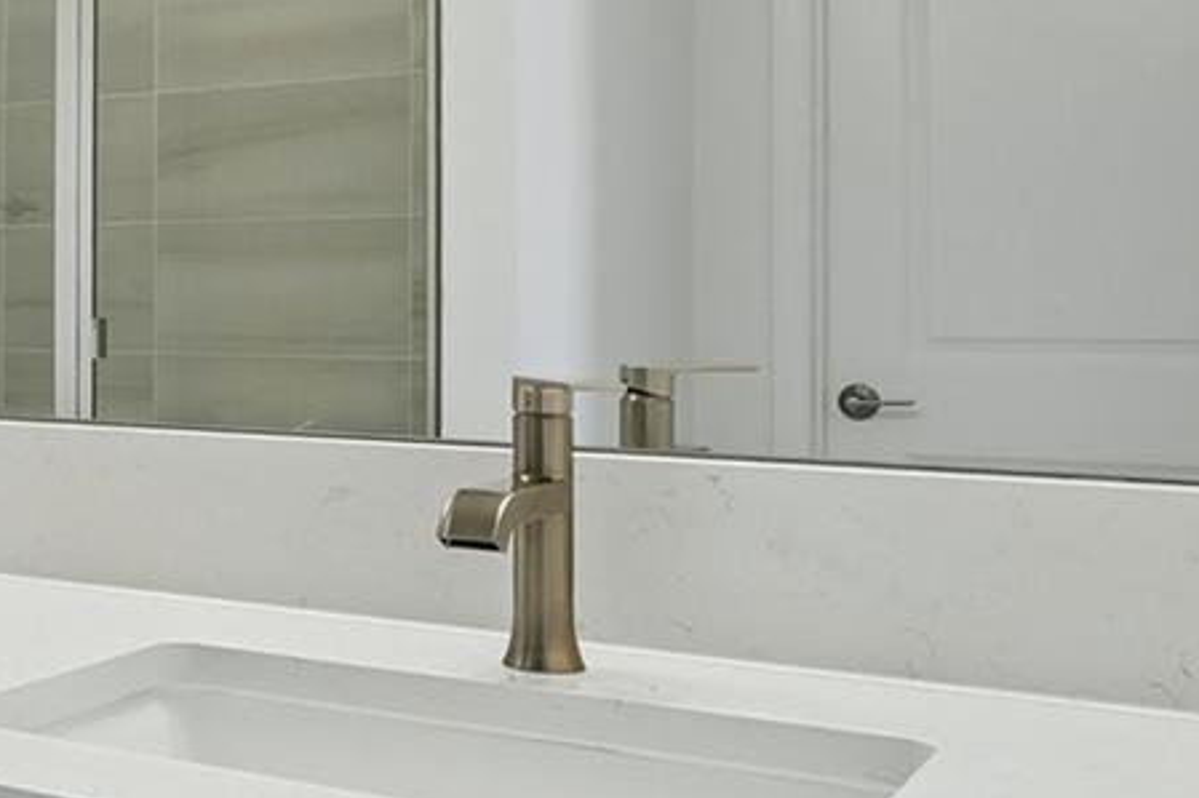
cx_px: -270
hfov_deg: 29.6
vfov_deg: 23.6
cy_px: 243
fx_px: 1898
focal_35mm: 57
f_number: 8
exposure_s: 1/40
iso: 400
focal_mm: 16
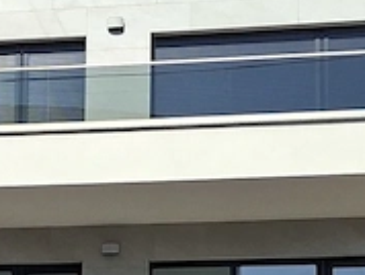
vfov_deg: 11.1
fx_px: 1362
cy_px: 412
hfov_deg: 15.0
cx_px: -6
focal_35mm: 129
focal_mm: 5.54
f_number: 1.8
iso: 50
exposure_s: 1/2564
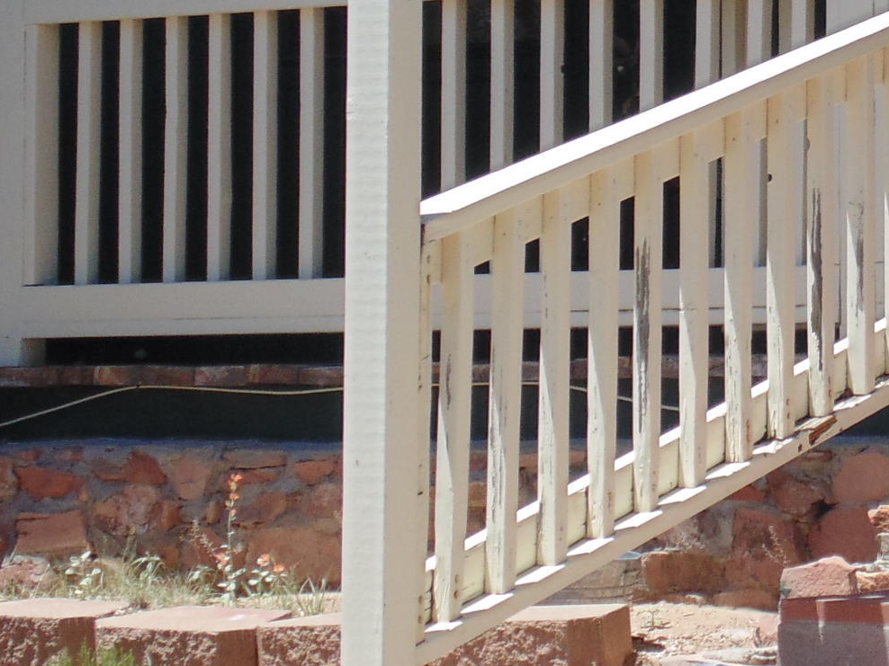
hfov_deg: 11.9
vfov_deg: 9.2
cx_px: 1169
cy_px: 105
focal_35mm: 161
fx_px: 4135
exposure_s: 1/500
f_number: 3.9
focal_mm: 9.5
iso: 80
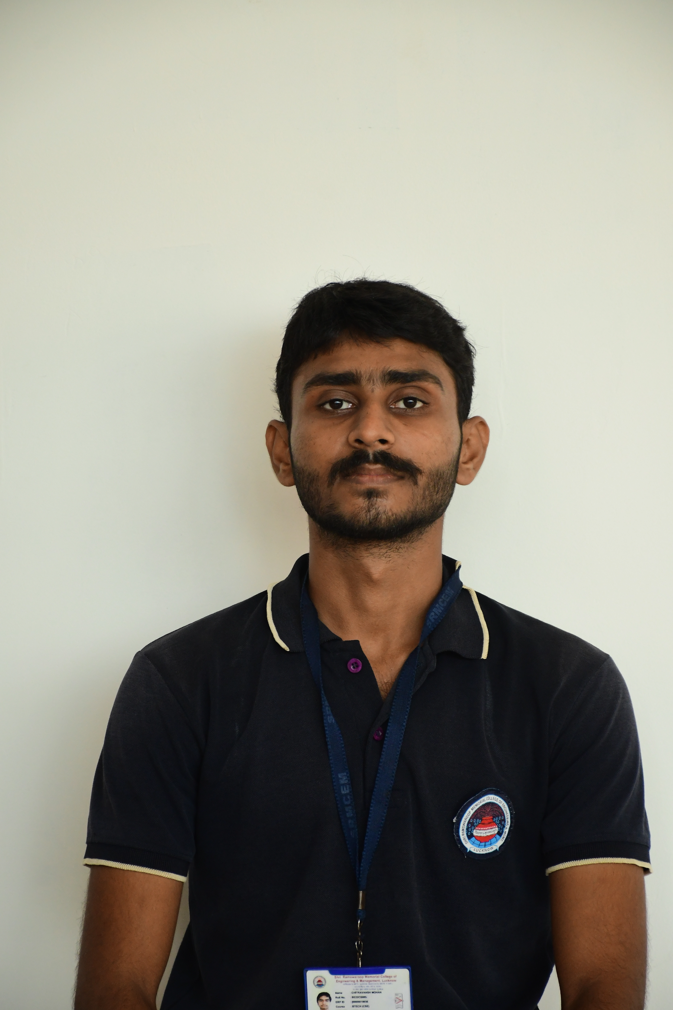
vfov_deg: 14.4
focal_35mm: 142
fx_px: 3982
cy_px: 505
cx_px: 336
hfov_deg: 9.7
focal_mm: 95
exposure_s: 1/250
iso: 1600
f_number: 5.6
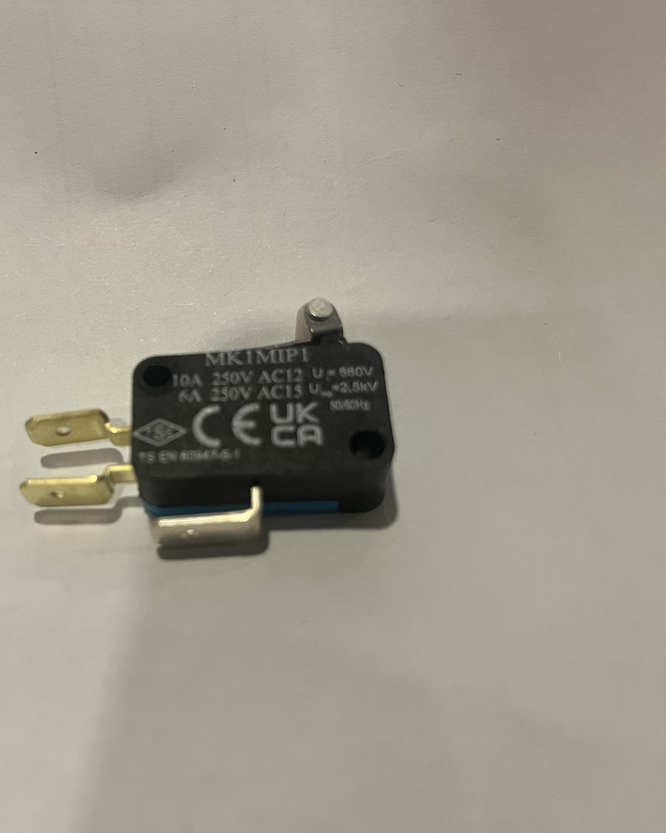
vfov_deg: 52.8
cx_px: 154
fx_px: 838
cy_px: 416
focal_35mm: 34
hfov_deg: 41.8
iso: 320
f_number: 1.6
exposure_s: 1/50
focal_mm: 5.1
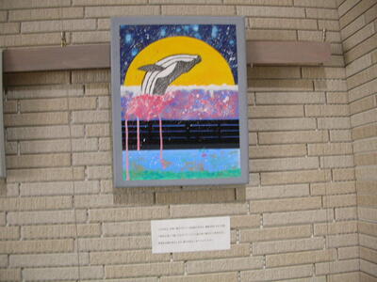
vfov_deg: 40.7
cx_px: 188
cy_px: 141
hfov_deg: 52.6
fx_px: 381
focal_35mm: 35
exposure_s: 1/6
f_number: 2.8
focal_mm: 5.8
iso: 63
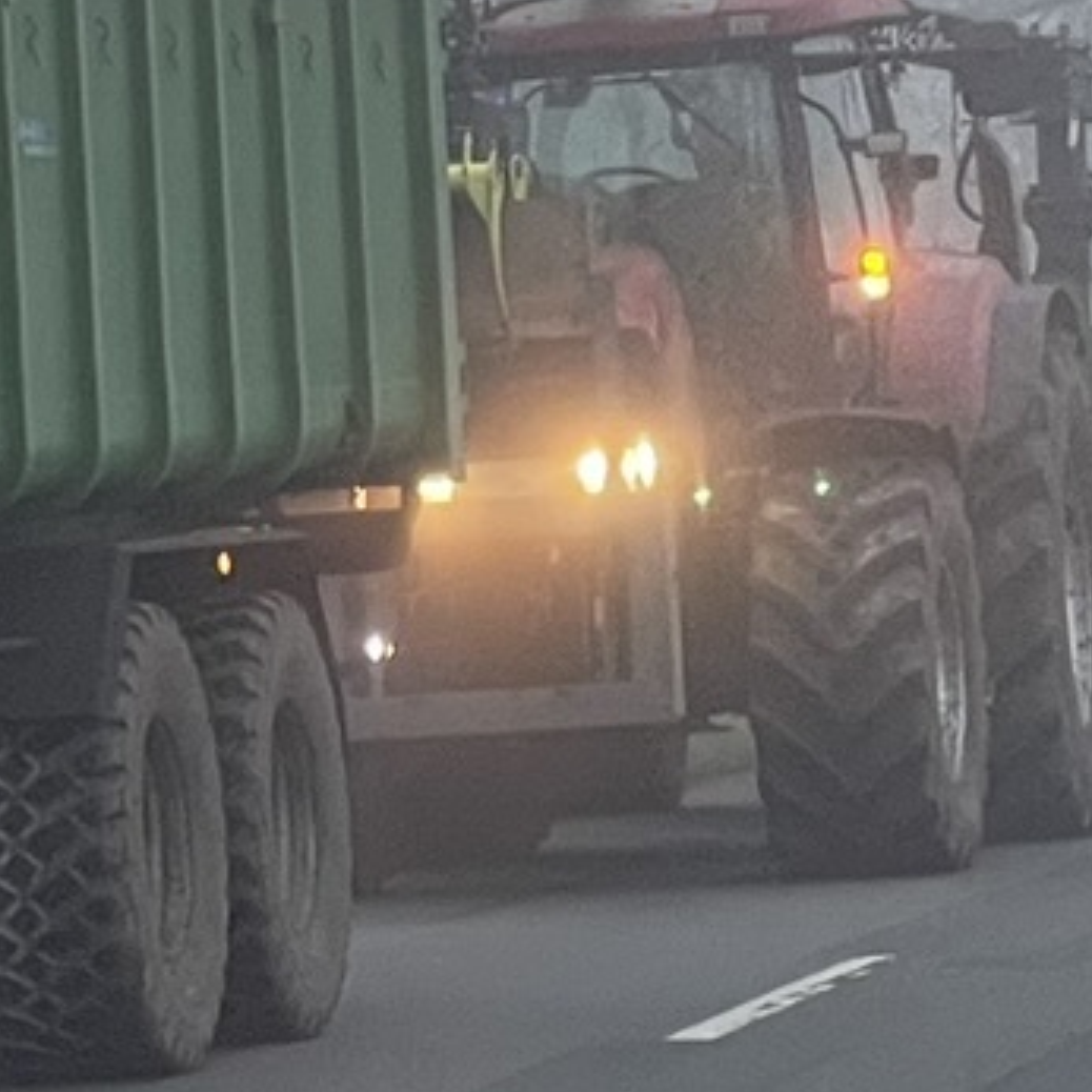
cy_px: 571
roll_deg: +1.7
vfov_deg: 5.2
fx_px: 11956
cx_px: -492
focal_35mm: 335
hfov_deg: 5.2
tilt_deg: -0.4
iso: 200
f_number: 2.2
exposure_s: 1/77
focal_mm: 7.5
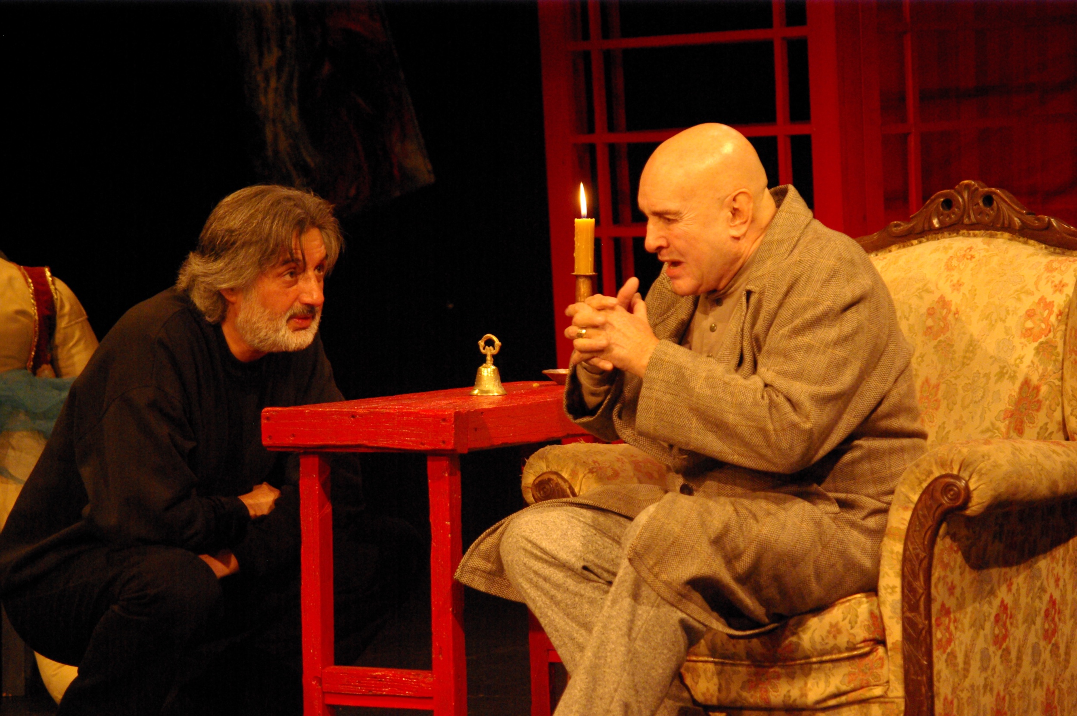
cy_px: 358
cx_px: 538
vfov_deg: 7.9
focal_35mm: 172
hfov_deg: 11.9
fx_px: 5156
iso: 1600
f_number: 4.5
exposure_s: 1/45
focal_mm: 115
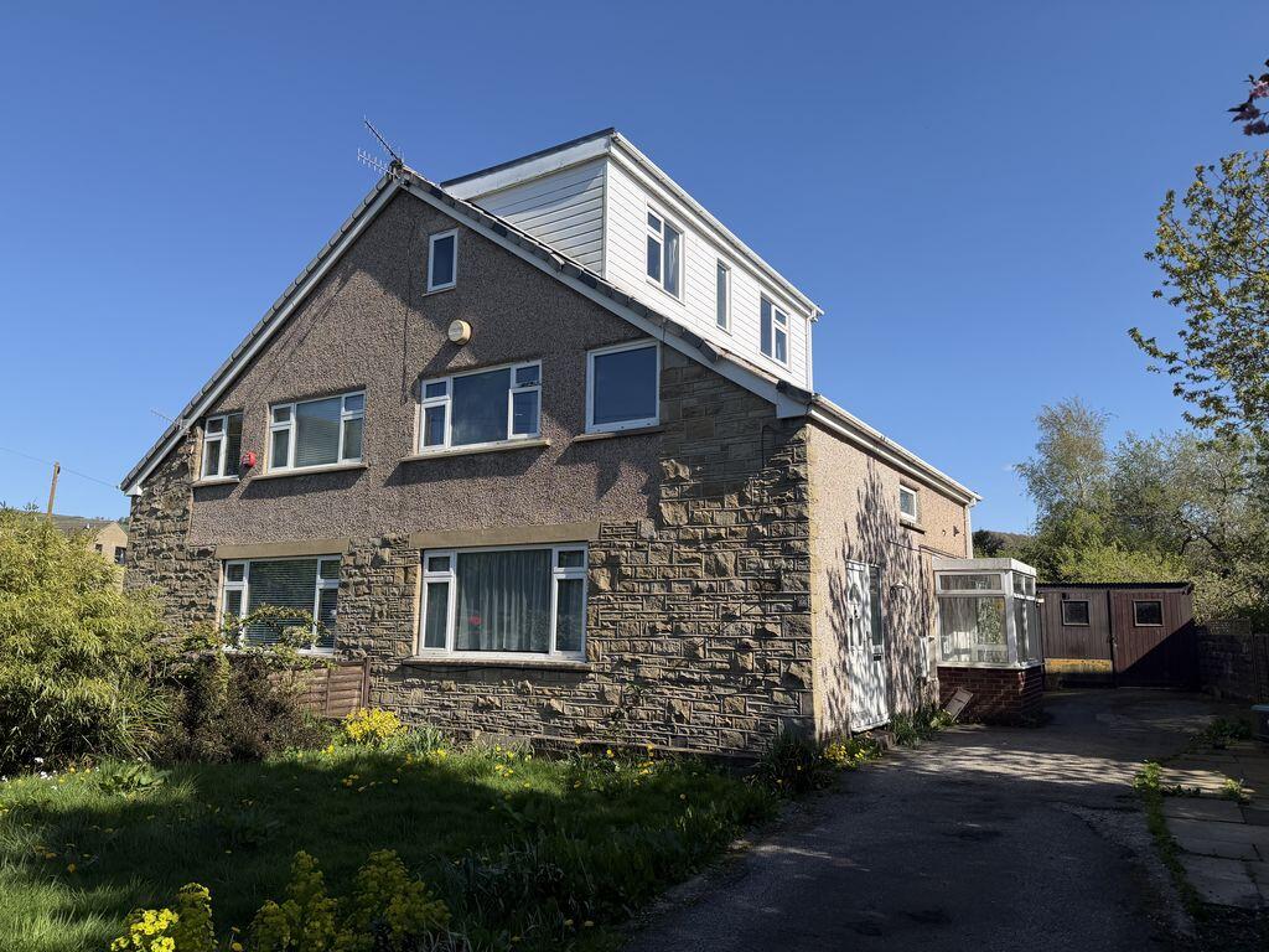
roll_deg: +0.4
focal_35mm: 24
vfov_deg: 56.8
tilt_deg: +8.1
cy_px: 476
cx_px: 634
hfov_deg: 71.6
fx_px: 880
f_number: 1.78
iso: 100
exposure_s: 1/4167
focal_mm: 6.76
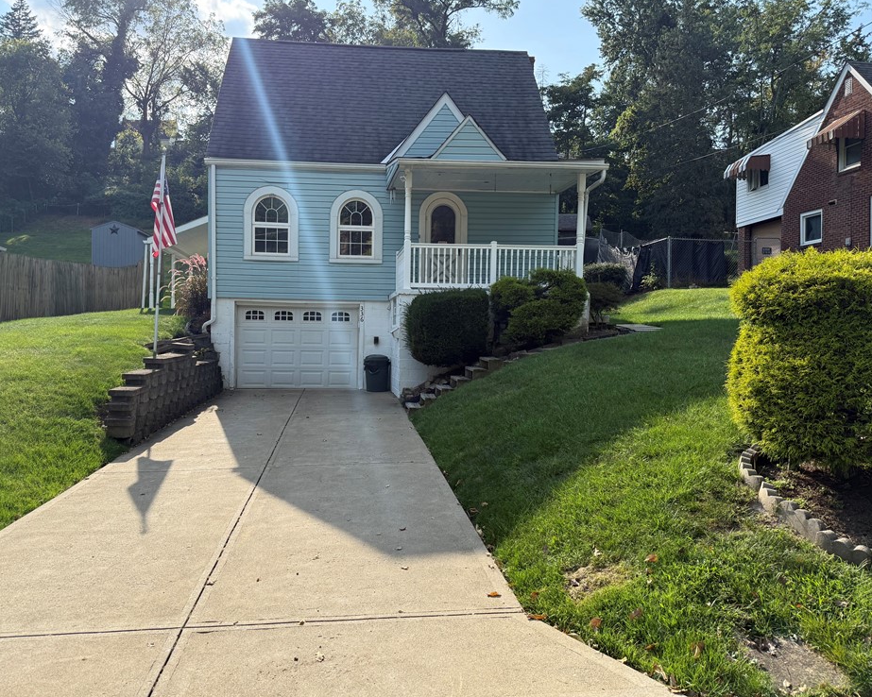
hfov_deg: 65.9
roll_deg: -1.0
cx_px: 392
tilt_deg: -0.2
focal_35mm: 26
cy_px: 335
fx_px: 671
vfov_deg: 54.9
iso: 100
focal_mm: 6.76
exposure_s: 1/2801
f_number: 1.78
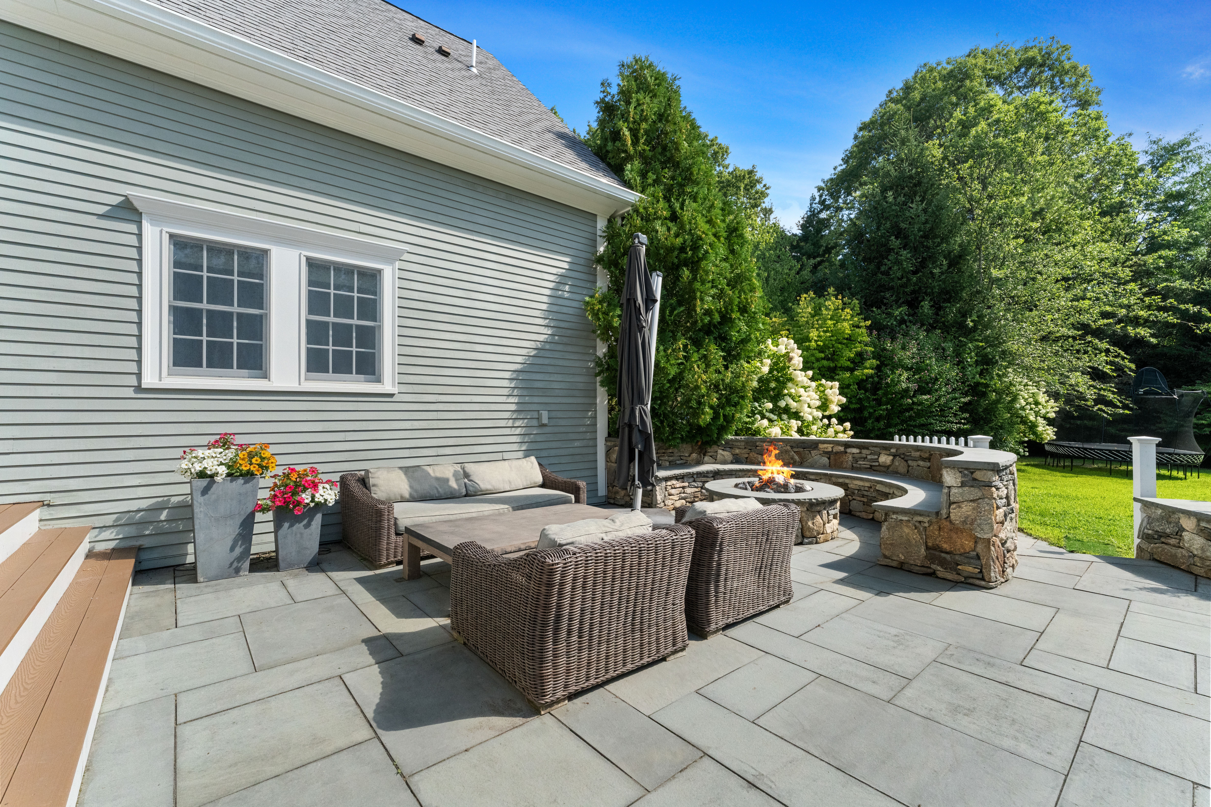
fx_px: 508
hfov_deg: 100.0
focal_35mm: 15
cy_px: 404
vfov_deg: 77.0
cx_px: 606
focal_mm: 15.1
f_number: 11
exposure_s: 1/320
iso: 3200
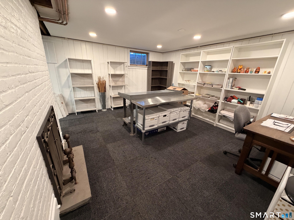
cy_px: 110
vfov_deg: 85.7
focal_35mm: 14
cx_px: 147
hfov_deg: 102.1
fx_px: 119
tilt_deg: -17.4
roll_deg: -2.5
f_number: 2.2
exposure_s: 1/60
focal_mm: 2.22
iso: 320
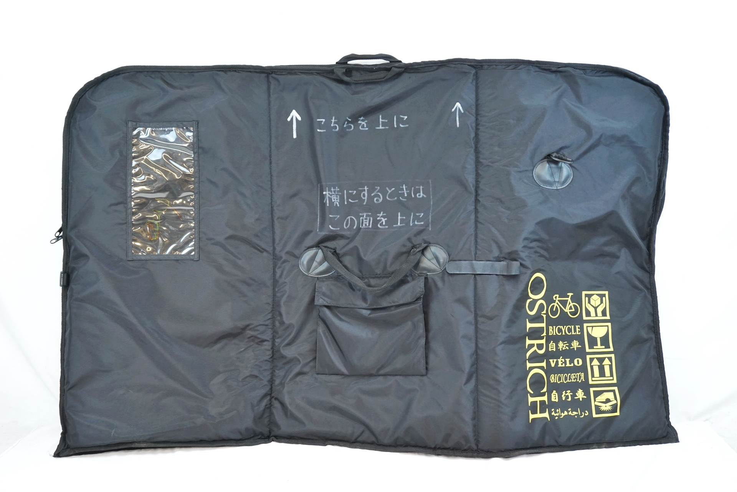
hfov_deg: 49.6
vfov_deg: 34.2
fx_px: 798
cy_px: 246
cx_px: 368
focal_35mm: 39
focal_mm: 26
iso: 800
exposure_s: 1/40
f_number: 5.6
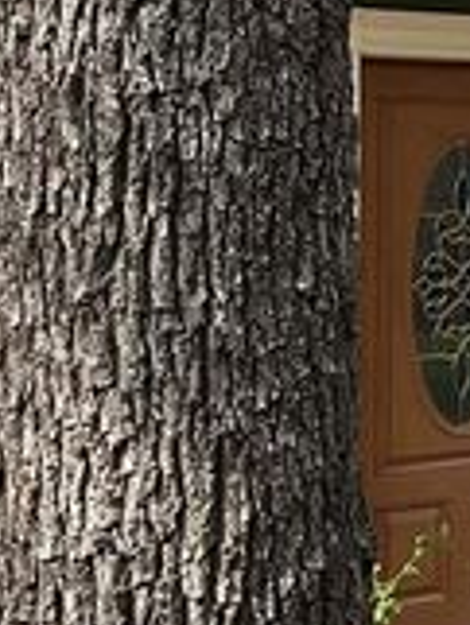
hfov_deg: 11.2
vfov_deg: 16.3
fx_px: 2170
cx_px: 944
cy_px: 115
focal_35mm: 120
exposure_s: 1/454
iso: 16
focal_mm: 3
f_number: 1.8
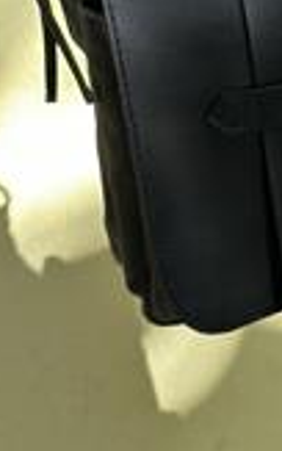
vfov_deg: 15.0
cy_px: -98
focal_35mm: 134
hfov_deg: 9.6
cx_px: 379
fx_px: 1646
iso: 80
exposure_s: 1/256
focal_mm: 6.86
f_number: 1.78
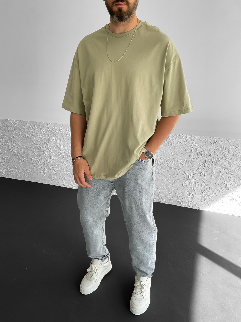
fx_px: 269
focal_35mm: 29
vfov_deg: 61.7
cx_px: 120
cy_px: 161
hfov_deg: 48.2
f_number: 1.8
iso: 16
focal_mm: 3
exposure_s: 1/180
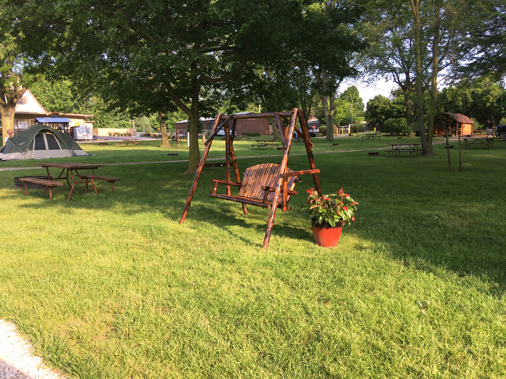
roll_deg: +1.6
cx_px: 253
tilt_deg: -6.4
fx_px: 424
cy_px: 190
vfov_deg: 48.2
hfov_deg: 61.7
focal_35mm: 29
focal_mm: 4.15
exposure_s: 1/309
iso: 25
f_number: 2.2
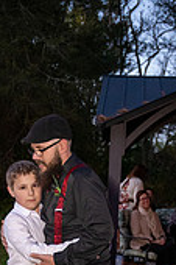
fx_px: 544
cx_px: 55
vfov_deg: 25.2
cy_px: 301
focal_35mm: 74
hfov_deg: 18.3
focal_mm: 28
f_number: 2.8
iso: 10000
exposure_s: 1/60
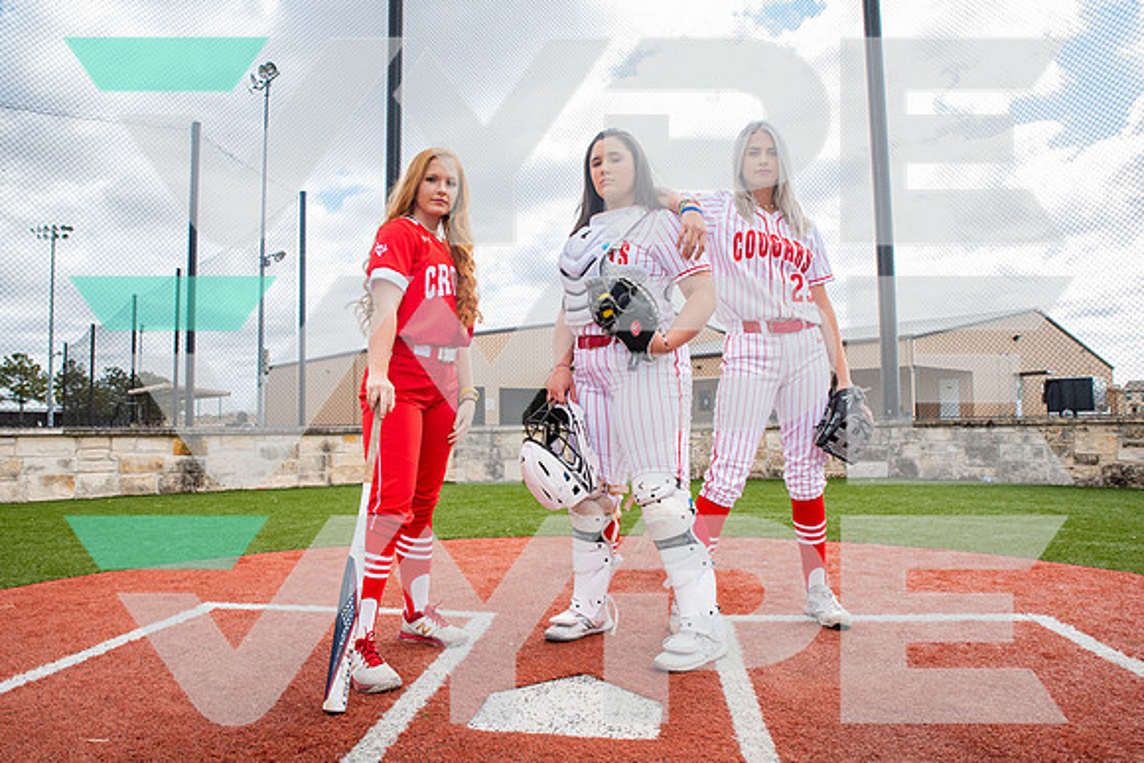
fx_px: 763
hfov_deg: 73.7
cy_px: 382
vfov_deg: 53.1
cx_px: 572
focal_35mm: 24
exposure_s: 1/1000
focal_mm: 24
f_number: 7.1
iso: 800
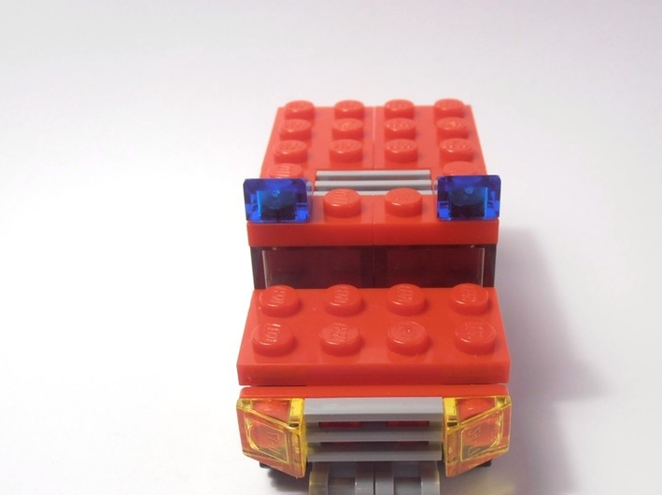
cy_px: 311
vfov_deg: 30.7
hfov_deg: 40.4
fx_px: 898
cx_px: 379
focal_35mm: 47
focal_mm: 6.61
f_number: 3.9
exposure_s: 1/50
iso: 80
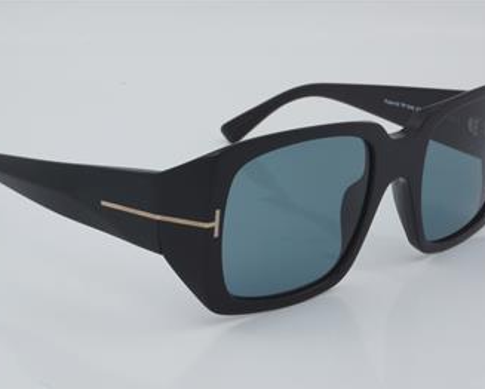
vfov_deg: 17.9
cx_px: 233
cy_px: 194
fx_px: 1235
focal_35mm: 86
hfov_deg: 22.2
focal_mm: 50
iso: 100
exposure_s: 1/3
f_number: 32
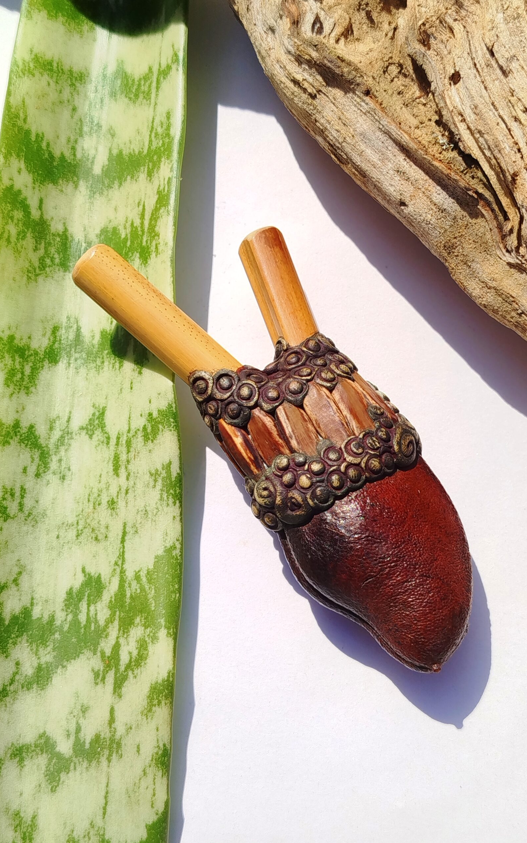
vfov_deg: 39.6
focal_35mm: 51
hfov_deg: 25.3
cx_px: 315
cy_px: 422
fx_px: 1172
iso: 50
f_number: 1.7
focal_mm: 5.31
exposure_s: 1/1347
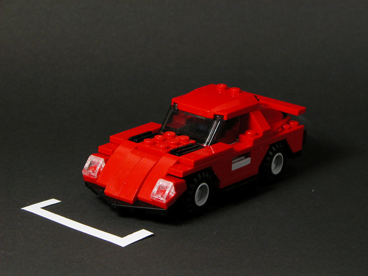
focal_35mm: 125
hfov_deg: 15.8
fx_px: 1329
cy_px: 138
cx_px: 184
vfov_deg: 11.9
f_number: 6
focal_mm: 31.9
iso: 100
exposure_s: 1/8
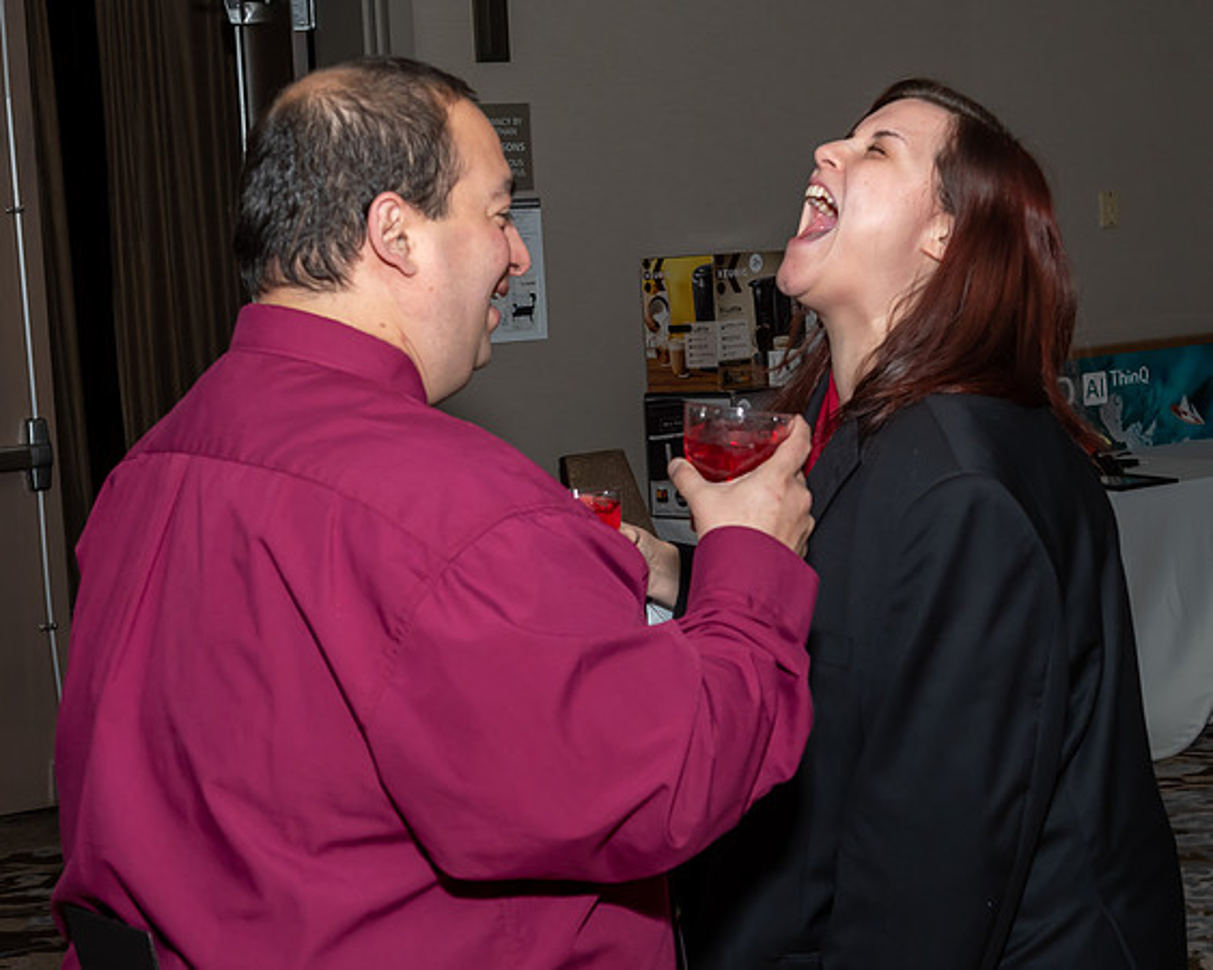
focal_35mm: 69
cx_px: 625
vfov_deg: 22.0
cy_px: 458
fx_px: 2490
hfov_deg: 27.4
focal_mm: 35
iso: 400
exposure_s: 1/250
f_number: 6.3
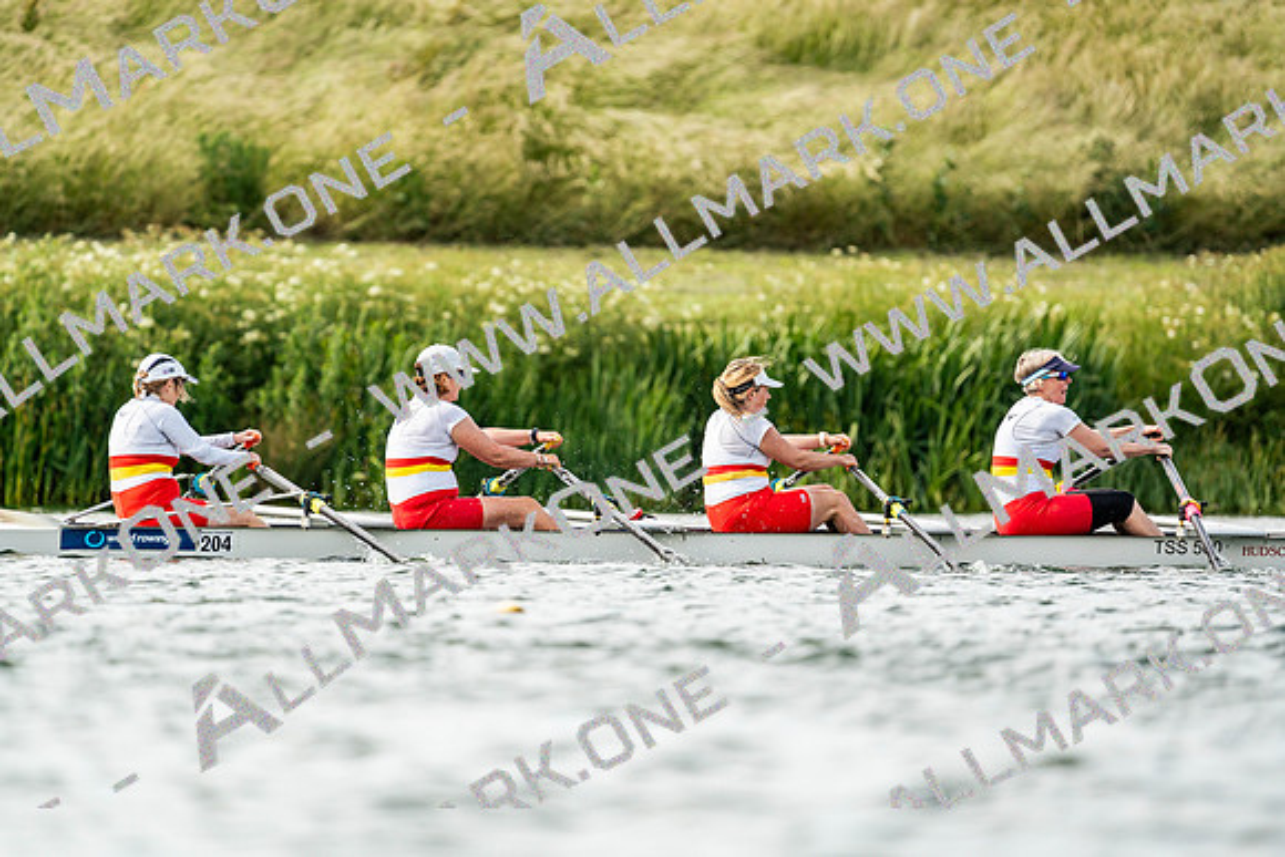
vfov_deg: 2.6
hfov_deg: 3.9
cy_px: 428
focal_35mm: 535
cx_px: 642
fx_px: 19100
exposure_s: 1/2000
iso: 500
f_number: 6.3
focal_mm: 535
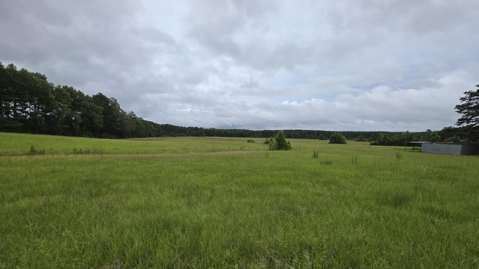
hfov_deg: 103.0
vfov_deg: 70.0
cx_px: 238
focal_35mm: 15
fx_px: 191
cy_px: 156
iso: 40
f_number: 1.9
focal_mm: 2.2
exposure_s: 1/1148
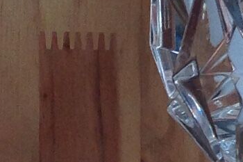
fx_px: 1815
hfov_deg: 7.5
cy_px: 195
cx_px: 417
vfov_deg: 5.1
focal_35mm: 269
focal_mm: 4.28
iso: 64
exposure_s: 1/40
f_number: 2.4
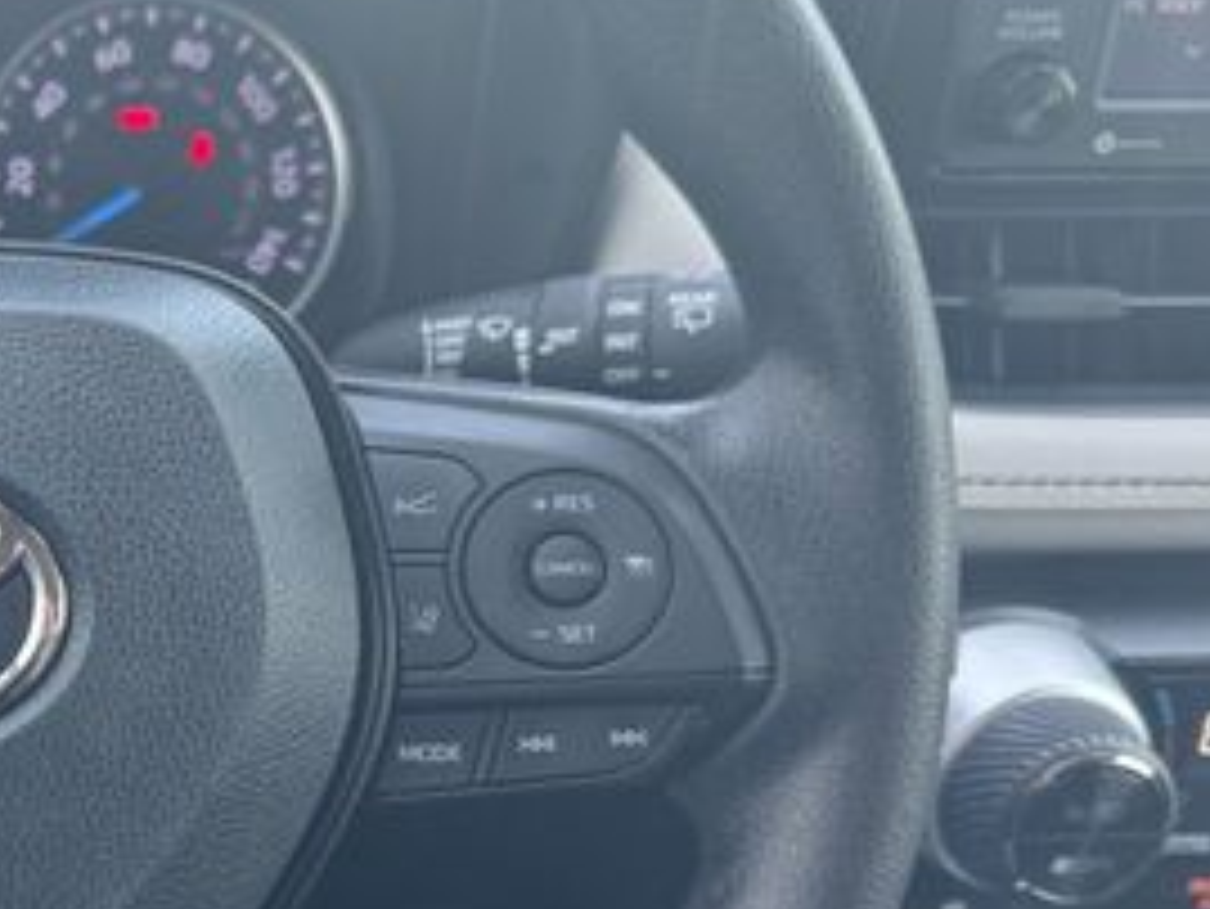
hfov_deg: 30.4
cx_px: -103
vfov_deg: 25.6
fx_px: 1993
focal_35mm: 57
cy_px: 580
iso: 125
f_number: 1.78
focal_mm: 6.76
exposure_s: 1/121
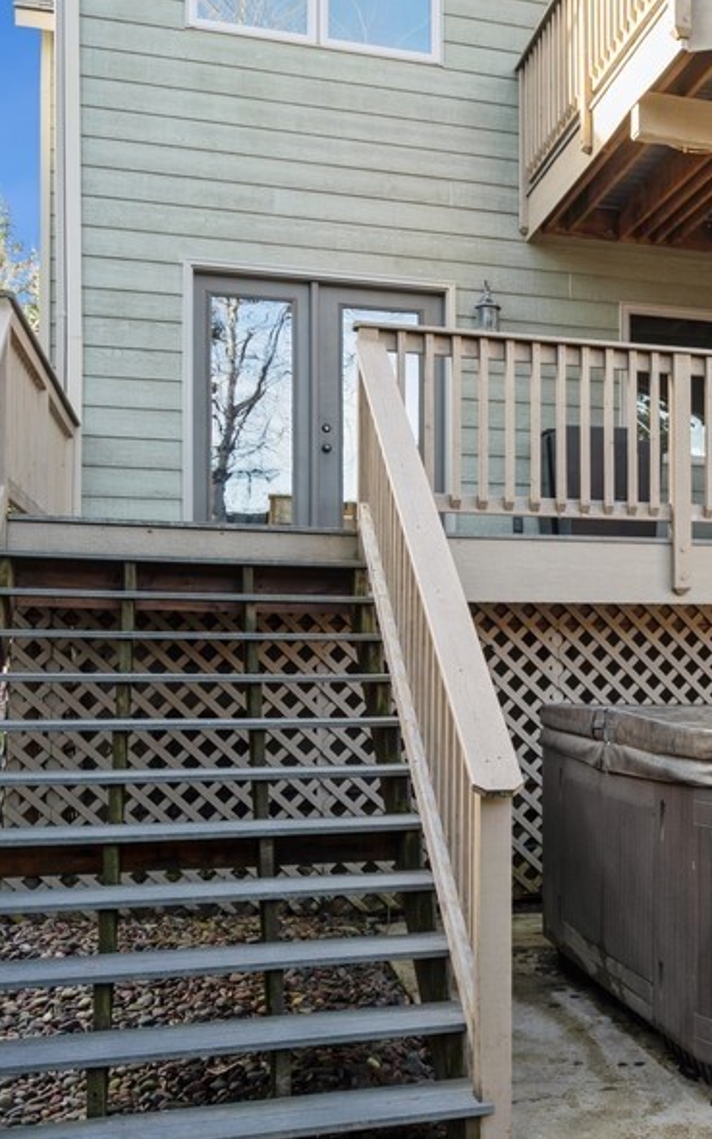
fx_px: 1303
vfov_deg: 47.2
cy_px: 575
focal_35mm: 42
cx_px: 670
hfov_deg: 29.1
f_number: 6.3
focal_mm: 18
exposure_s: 1/30
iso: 100
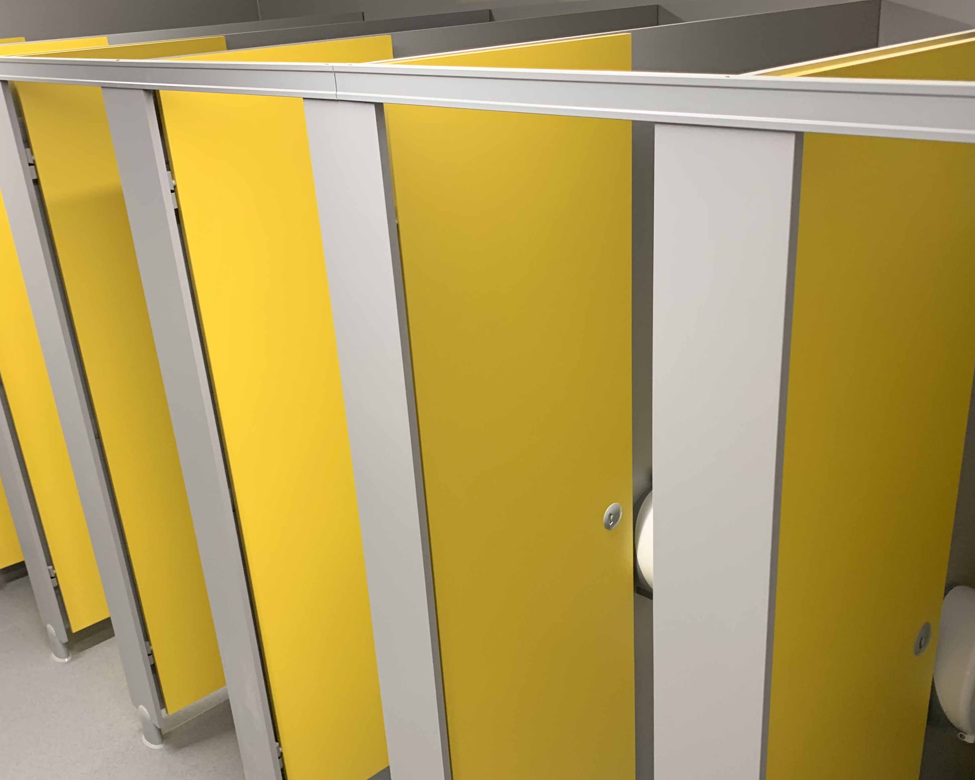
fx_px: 1010
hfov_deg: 51.5
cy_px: 446
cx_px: 516
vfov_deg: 42.1
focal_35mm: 35
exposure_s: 1/50
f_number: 1.8
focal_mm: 4.25
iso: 64
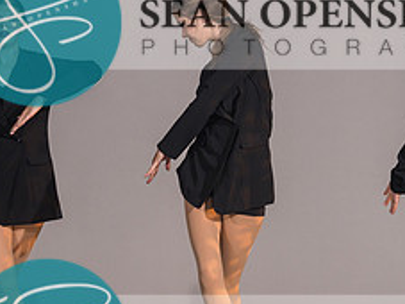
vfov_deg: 8.6
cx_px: 234
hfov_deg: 11.5
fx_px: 2011
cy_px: 160
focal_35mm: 172
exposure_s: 1/500
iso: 400
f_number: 2.8
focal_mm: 70
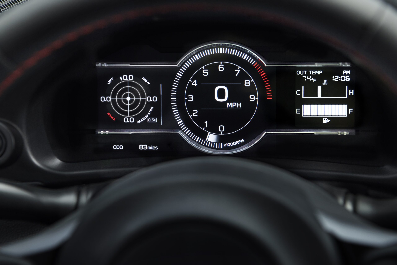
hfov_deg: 28.8
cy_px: 132
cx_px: 198
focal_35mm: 70
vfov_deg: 19.5
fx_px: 772
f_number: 5.6
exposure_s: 1/125
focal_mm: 70
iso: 800
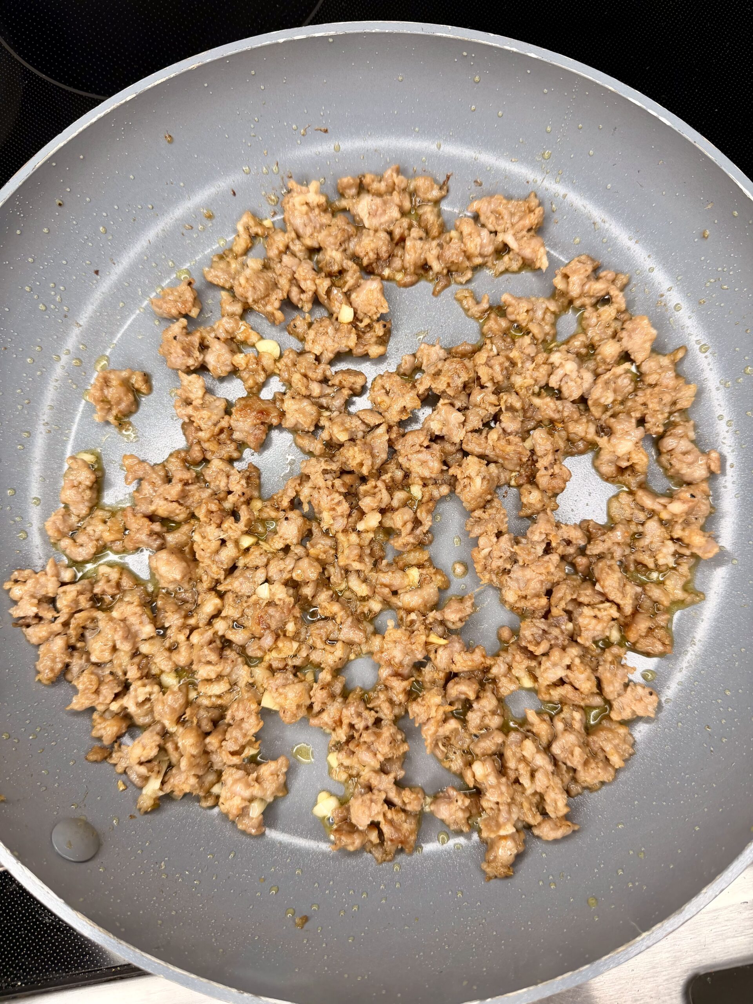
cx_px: 376
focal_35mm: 24
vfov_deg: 71.6
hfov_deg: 56.8
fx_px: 696
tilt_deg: -81.9
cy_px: 502
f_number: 1.78
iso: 100
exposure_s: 1/796
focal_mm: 6.76
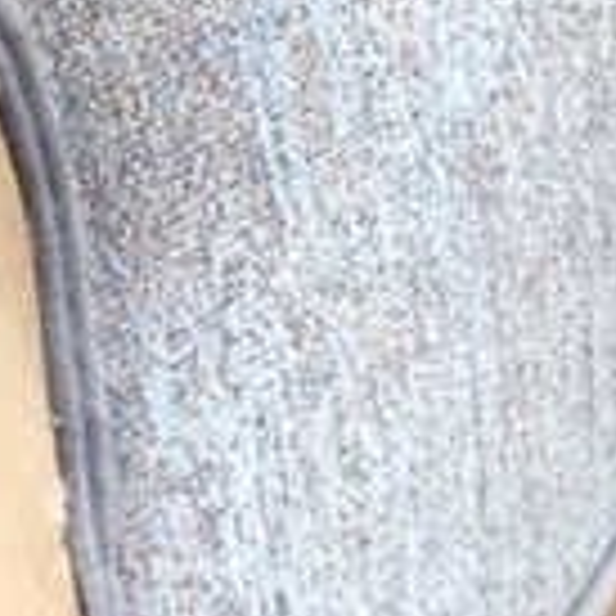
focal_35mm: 128
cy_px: -535
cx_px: -234
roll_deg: +20.1
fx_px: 2577
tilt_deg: -22.8
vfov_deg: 12.3
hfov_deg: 13.1
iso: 100
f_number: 2.4
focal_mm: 3.3
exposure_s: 1/33
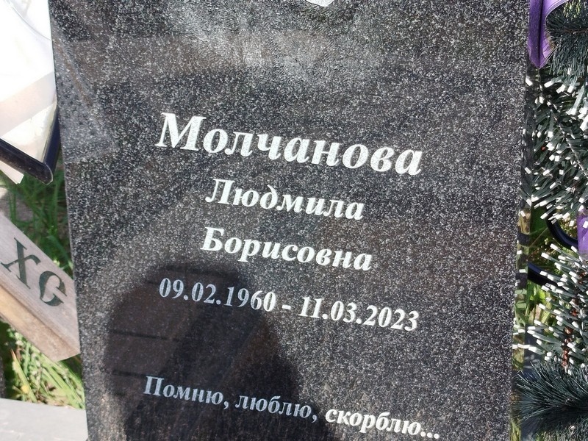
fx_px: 527
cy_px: 220
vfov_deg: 45.4
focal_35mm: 31
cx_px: 294
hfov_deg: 58.4
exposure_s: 1/495
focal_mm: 5.31
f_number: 1.7
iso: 50
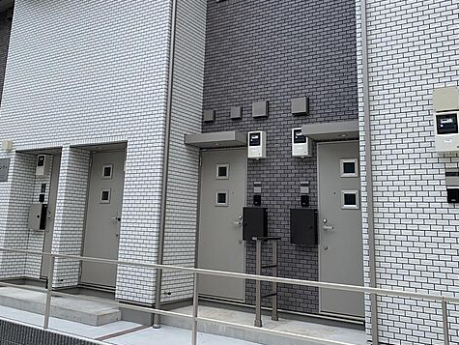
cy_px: 126
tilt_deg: +12.7
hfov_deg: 52.5
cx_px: 203
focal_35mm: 35
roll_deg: -2.2
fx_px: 464
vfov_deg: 40.4
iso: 25
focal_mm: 4.25
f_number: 1.8
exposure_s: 1/1111
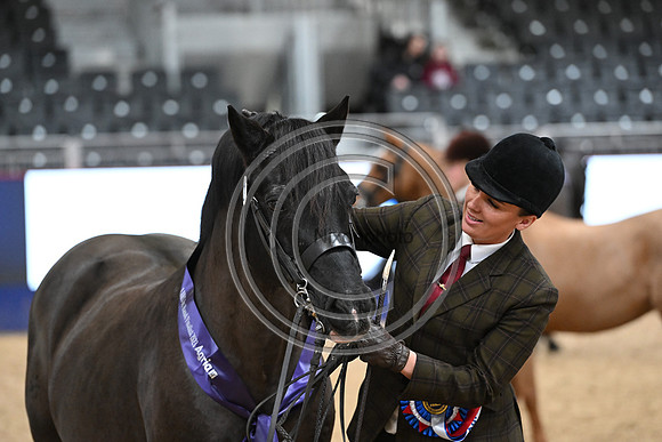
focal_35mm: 190
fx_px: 3495
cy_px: 221
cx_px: 331
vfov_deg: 7.2
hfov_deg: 10.8
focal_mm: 190
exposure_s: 1/500
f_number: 4.5
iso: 6400
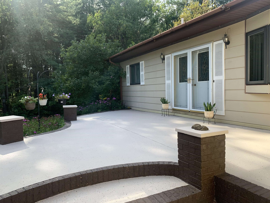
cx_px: 135
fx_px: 203
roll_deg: +3.0
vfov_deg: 53.1
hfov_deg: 67.3
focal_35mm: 26
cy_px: 102
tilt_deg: -3.6
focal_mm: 4.25
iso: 25
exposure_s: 1/439
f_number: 1.8
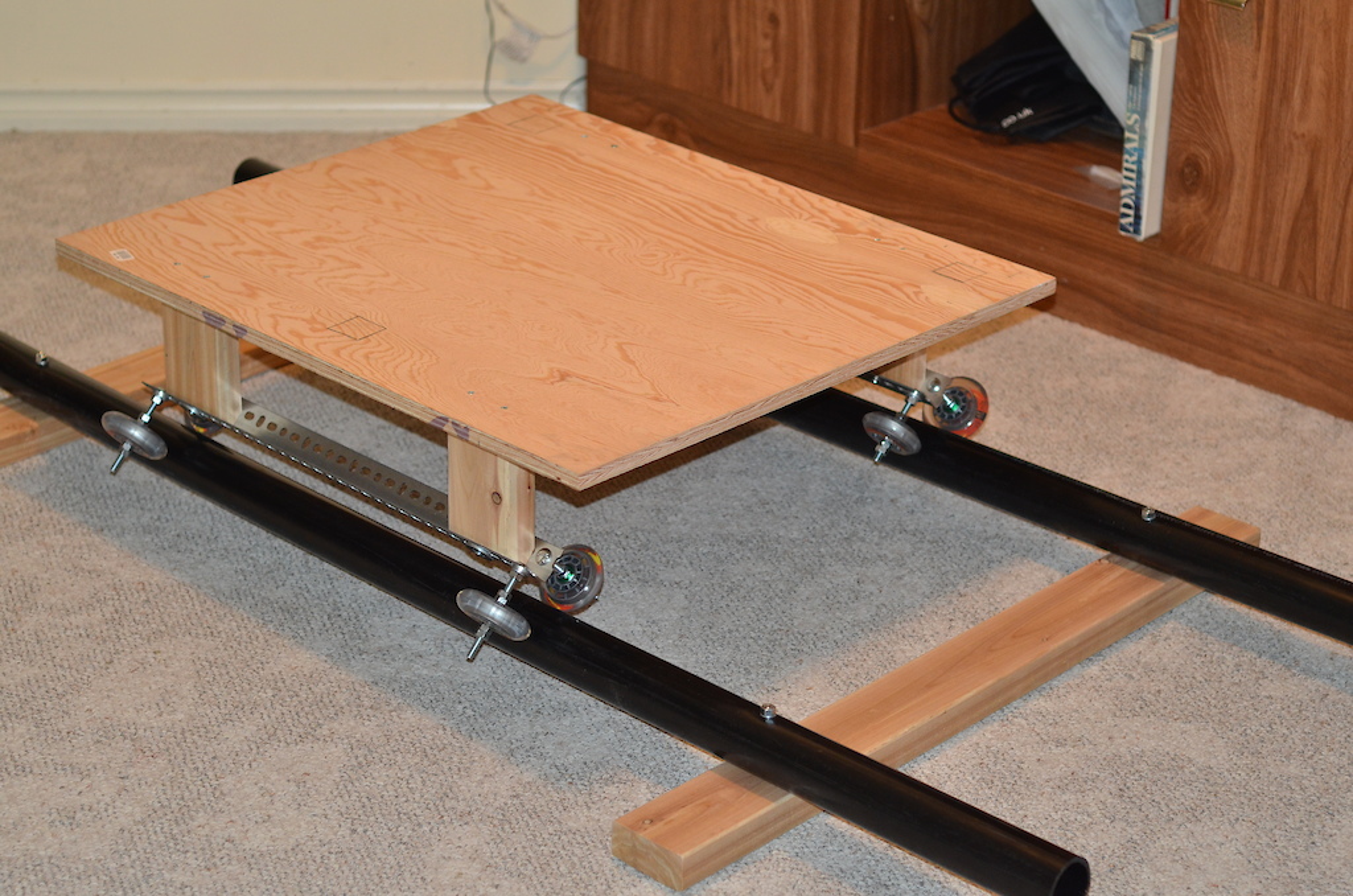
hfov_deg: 27.0
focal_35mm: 75
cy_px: 448
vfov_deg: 18.1
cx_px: 676
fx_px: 2813
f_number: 2.8
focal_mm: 50
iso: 800
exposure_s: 1/60
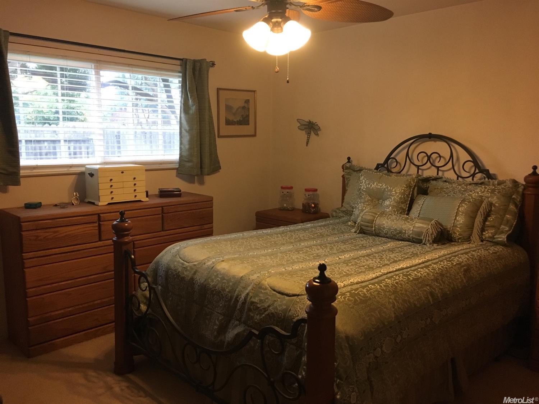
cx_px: 270
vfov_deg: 48.2
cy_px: 202
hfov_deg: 61.7
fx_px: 451
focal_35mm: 29
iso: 200
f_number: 2.2
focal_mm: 4.15
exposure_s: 1/30
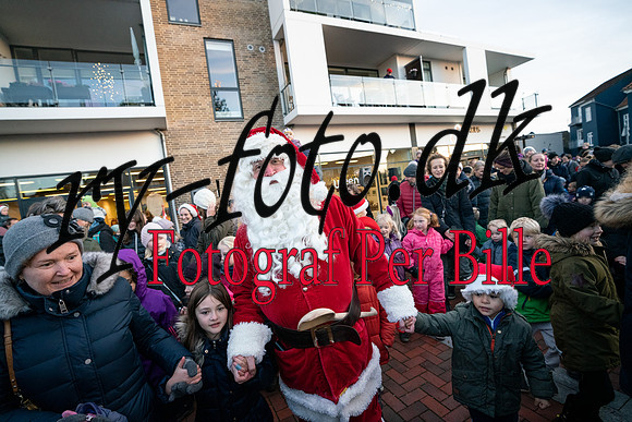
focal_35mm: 16
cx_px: 316
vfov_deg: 73.8
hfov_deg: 96.7
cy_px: 211
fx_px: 281
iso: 4000
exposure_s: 1/500
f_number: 4
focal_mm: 16
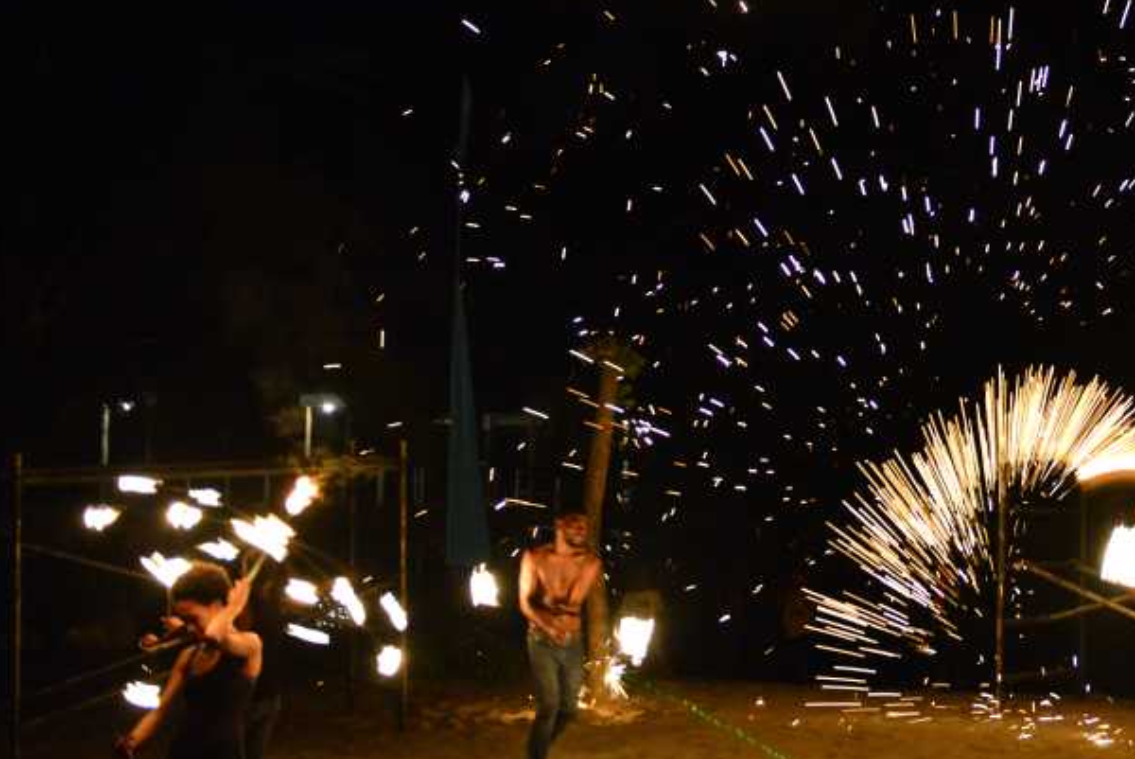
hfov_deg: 25.7
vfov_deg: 17.9
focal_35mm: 76
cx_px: 1035
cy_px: 256
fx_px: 2398
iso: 2500
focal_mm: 38
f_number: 2.8
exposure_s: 1/40
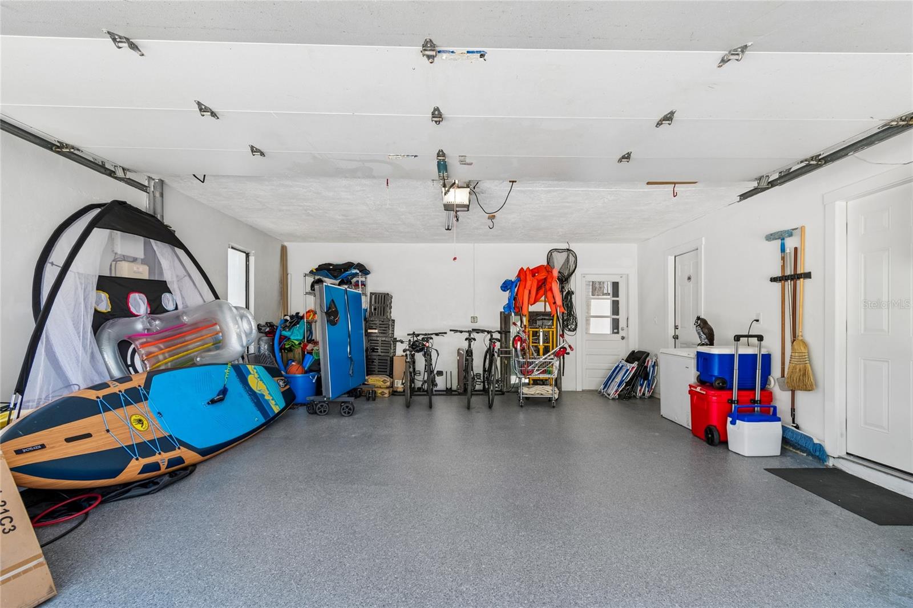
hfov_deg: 100.4
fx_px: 380
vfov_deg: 77.3
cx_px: 456
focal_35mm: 15
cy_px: 304
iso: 100
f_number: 7.1
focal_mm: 10
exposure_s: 1/20
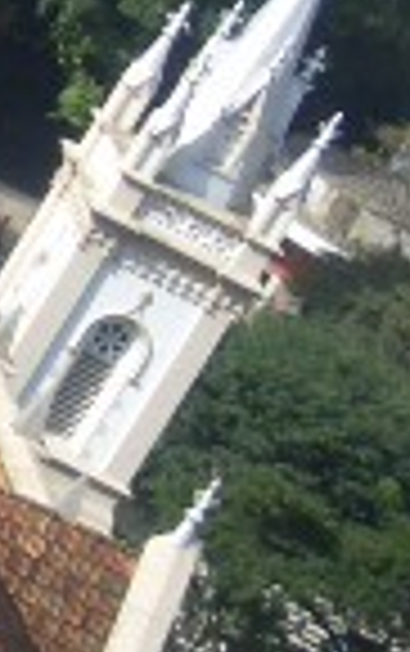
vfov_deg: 6.1
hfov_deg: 3.7
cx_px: -1000
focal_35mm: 346
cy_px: 108
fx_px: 6168
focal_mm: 12.2
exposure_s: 1/400
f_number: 3.9
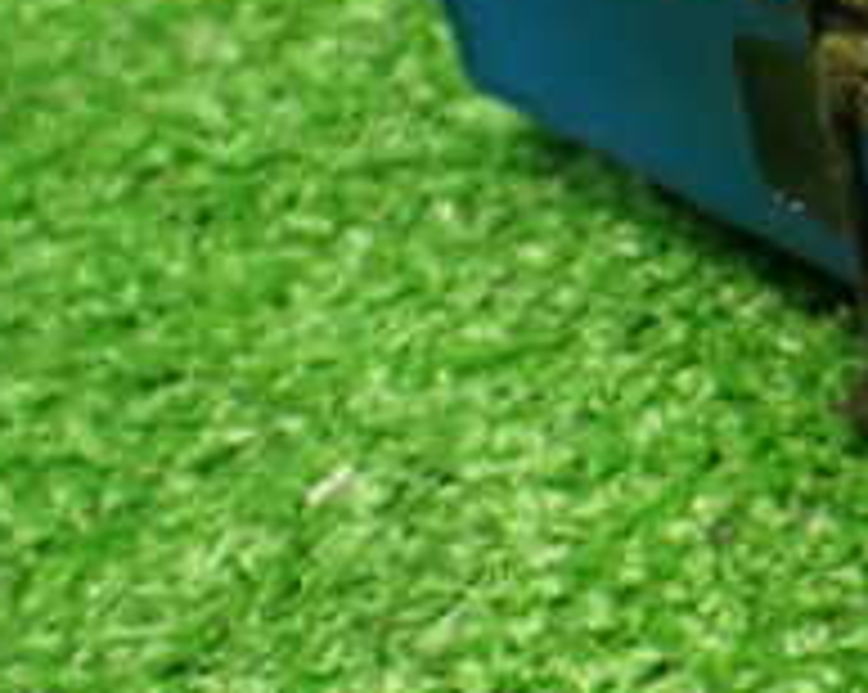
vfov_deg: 16.8
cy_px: 225
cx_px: 1291
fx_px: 2335
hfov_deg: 18.7
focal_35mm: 91
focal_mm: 5.4
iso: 800
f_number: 2.3
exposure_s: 1/125
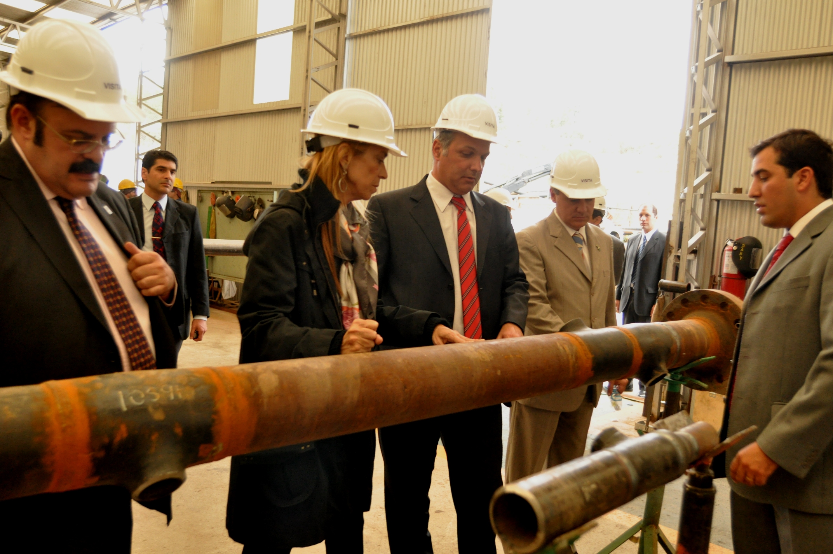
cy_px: 277
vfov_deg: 43.5
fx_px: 693
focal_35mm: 30
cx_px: 416
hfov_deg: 62.0
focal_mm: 20
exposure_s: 1/200
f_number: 3.5
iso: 1000
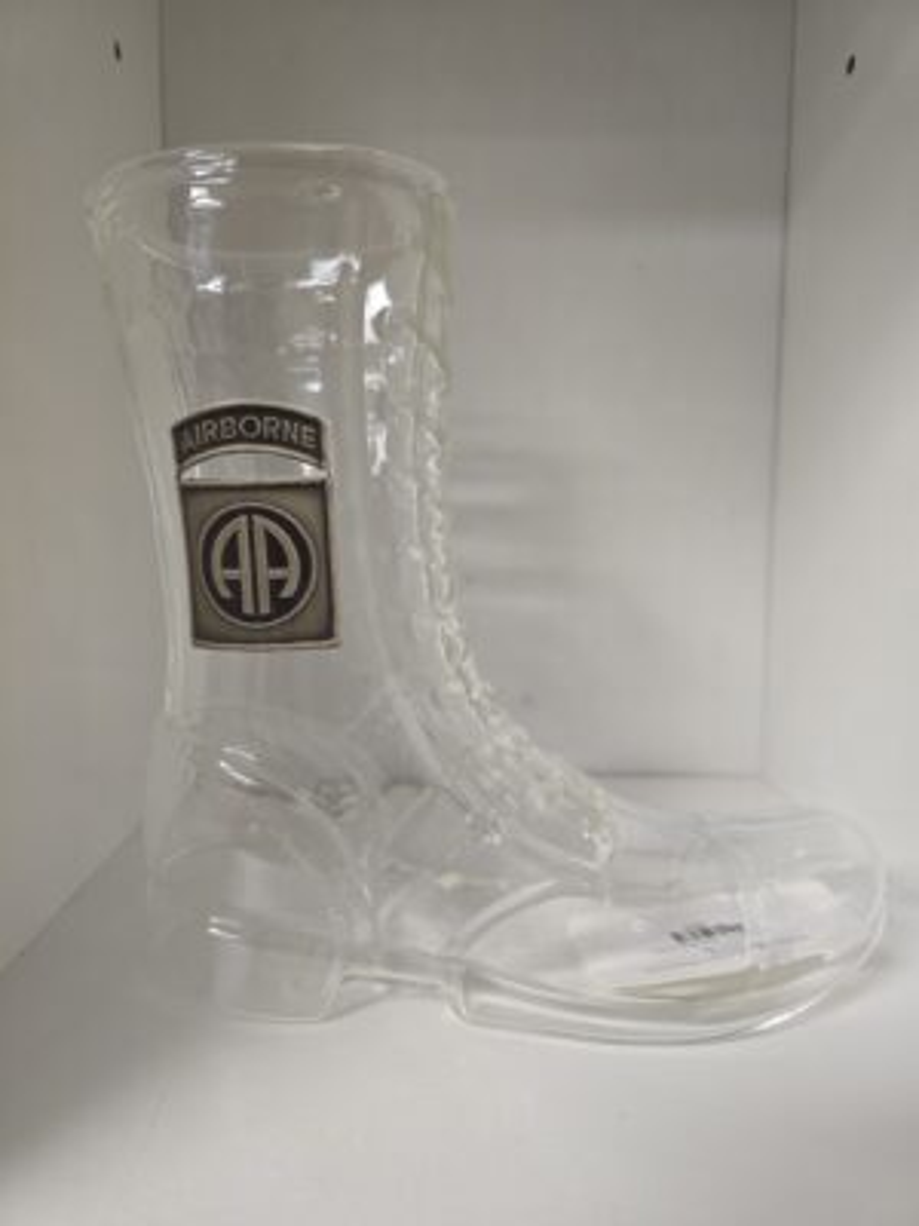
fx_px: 814
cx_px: 460
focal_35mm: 23
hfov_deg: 58.9
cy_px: 613
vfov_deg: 73.9
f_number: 1.7
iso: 400
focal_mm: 6.3
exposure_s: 1/39.3
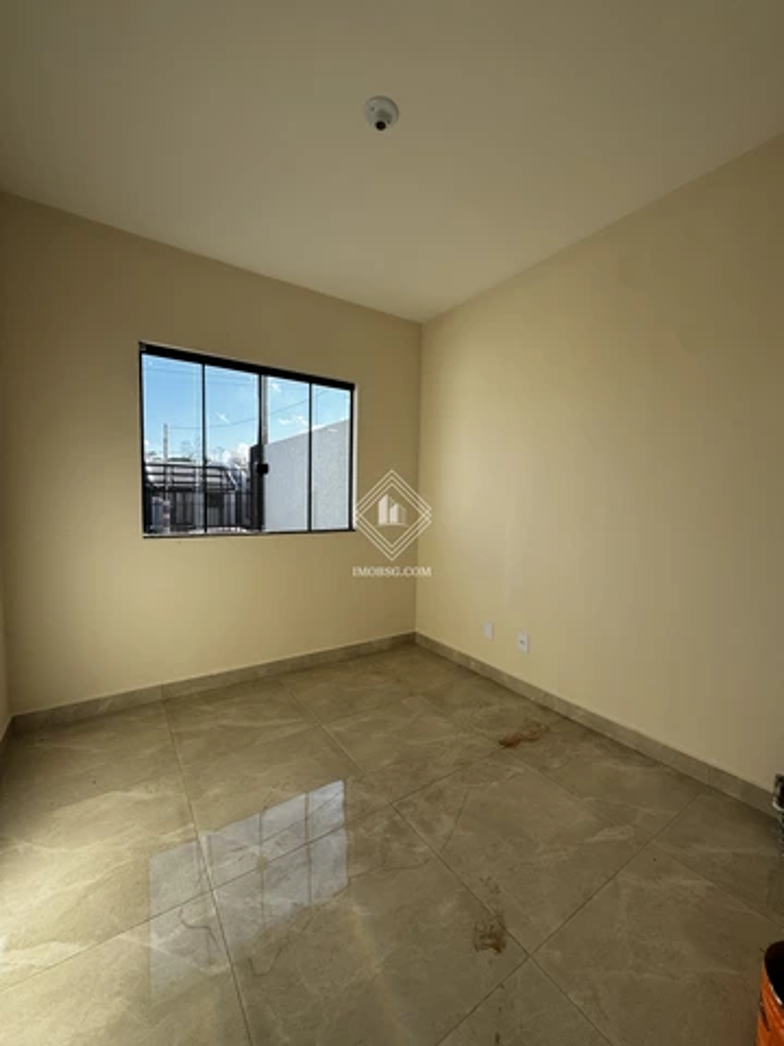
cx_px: 392
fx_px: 423
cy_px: 523
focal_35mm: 14
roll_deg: -0.6
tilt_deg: -3.9
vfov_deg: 102.1
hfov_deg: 85.7
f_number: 2.2
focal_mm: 2.22
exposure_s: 1/741
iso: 50
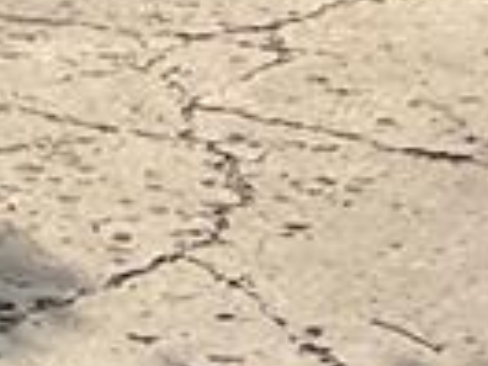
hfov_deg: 8.2
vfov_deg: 5.9
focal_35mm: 225
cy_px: -885
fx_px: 3172
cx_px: -628
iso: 16
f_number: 1.8
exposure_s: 1/1168
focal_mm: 3
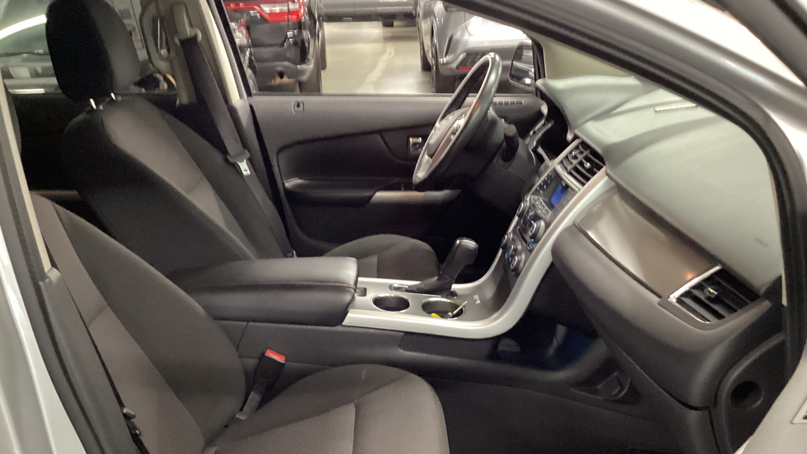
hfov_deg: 52.8
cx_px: 381
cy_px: 299
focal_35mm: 38
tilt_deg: -24.5
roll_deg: +2.2
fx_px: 813
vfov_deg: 31.0
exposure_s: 1/25
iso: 500
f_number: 2.4
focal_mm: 3.3
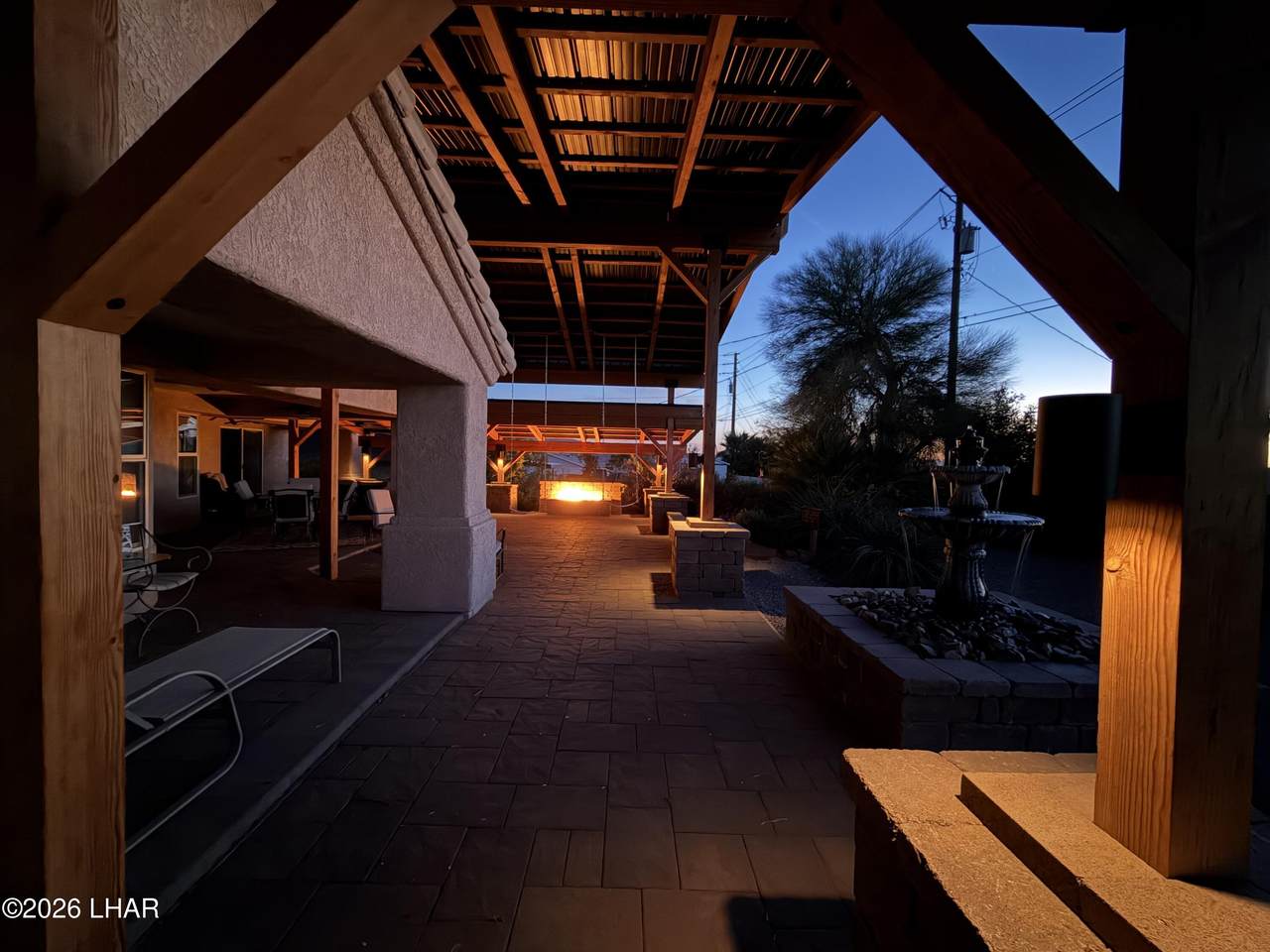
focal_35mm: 14
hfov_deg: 102.1
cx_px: 635
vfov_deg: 85.7
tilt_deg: -1.5
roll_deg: -0.7
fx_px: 514
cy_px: 476
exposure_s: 1/8
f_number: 2.2
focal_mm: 2.22
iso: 1250
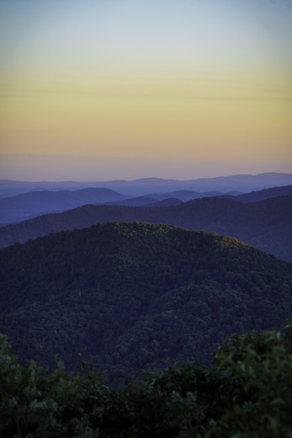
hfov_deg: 9.6
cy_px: 219
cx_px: 146
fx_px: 1739
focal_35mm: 143
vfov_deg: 14.3
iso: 400
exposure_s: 1/250
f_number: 6.3
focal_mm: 143
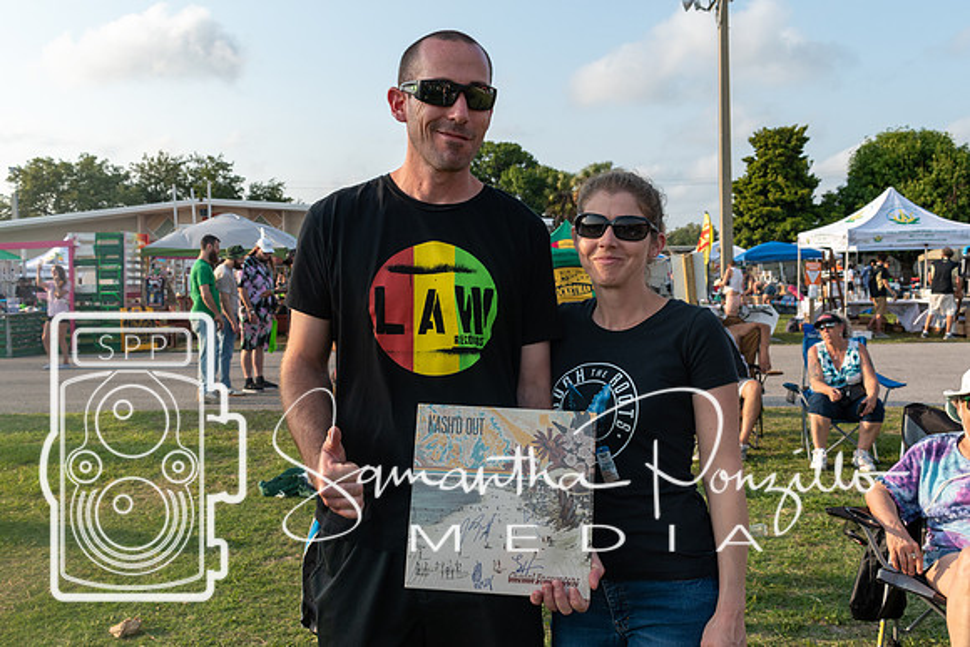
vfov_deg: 38.4
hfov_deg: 55.1
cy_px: 324
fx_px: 930
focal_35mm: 35
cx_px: 485
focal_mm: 23
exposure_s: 1/320
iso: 200
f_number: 9
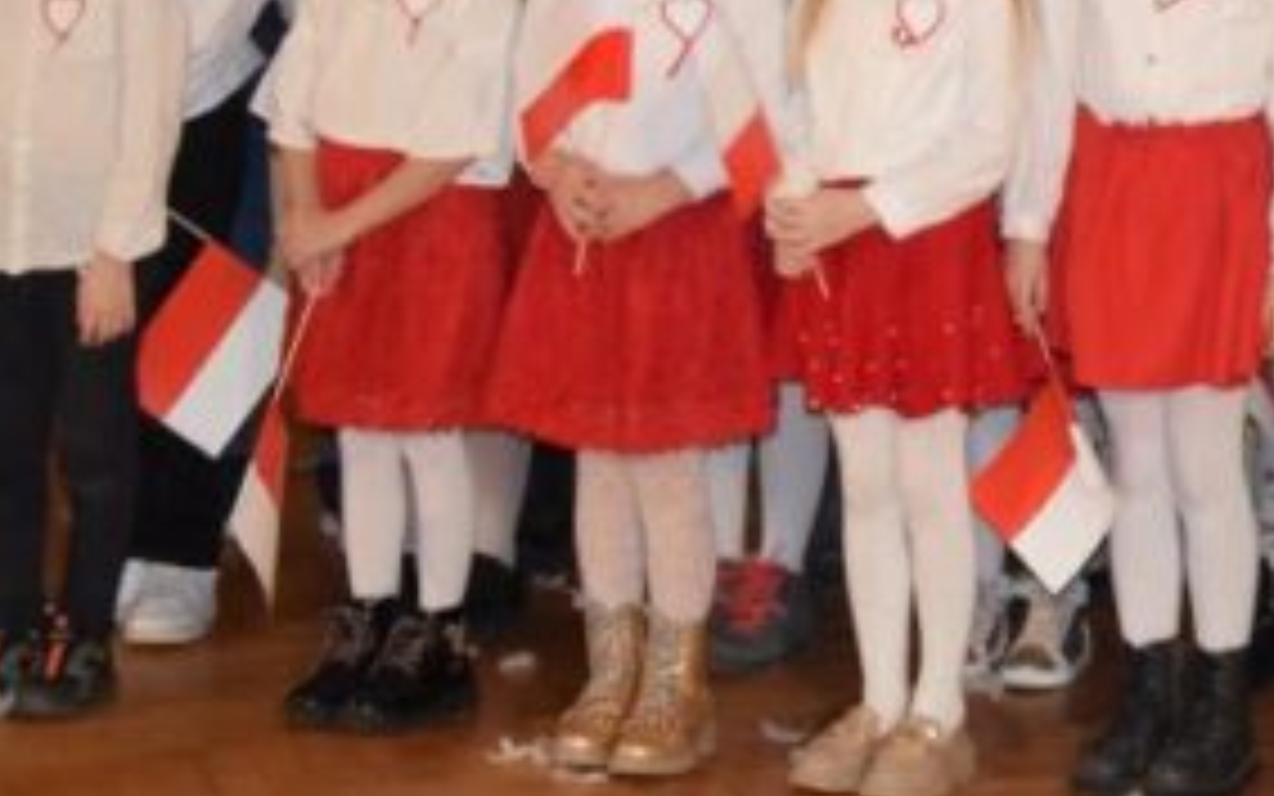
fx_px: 5049
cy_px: -162
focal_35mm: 145
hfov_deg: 14.1
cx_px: 1292
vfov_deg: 8.9
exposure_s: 1/60
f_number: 4.5
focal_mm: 35
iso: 2500
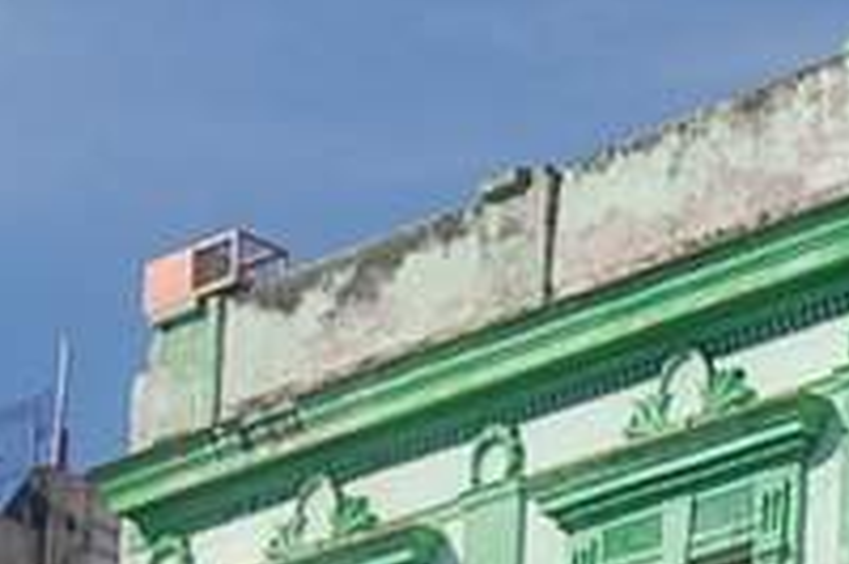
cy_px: 1228
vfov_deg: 7.7
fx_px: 3982
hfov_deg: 11.7
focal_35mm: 169
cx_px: 1206
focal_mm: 22
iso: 200
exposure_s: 1/400
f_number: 10
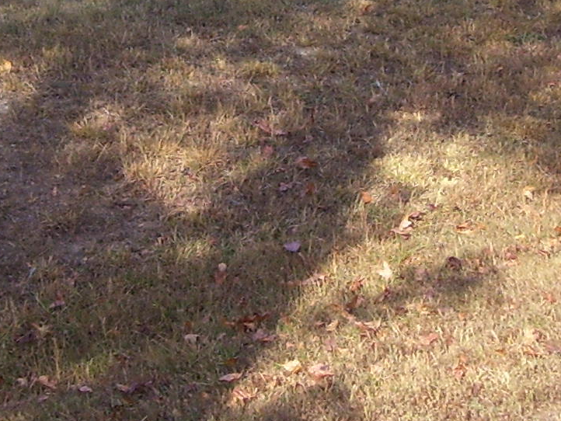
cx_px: 320
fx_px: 2140
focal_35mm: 132
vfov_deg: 11.2
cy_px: 81
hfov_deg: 14.9
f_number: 2.7
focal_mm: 6
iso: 80
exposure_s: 1/500
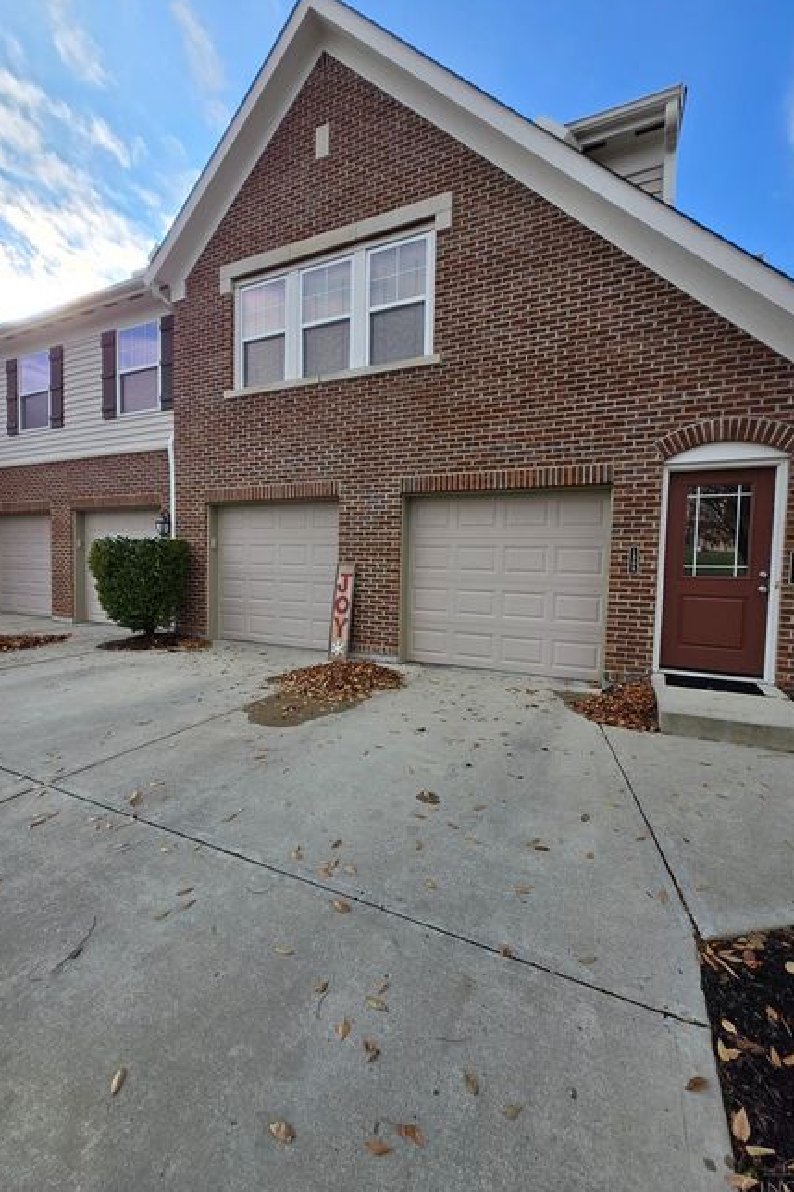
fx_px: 463
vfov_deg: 104.3
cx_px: 405
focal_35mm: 14
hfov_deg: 81.2
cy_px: 599
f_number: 2.2
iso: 25
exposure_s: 1/861
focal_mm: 1.7
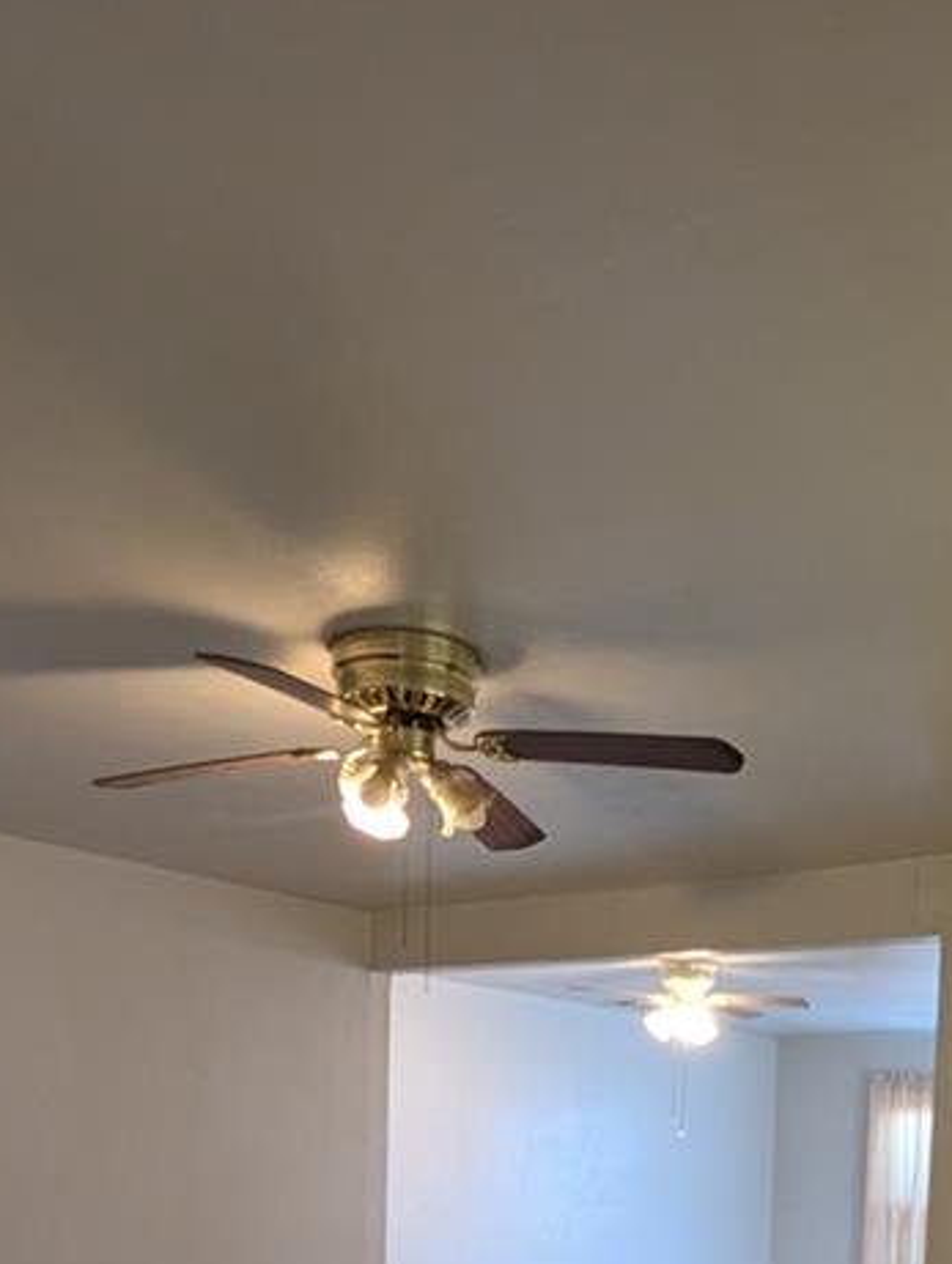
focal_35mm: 39
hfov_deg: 36.0
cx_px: 726
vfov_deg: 39.7
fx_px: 1427
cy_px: 1364
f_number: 1.7
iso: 267
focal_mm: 2.02
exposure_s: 1/72.1
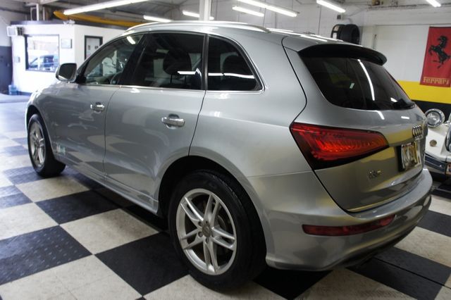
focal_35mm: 27
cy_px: 150
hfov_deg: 67.4
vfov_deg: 47.9
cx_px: 226
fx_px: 338
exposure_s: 1/30
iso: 250
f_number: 3.5
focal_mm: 18
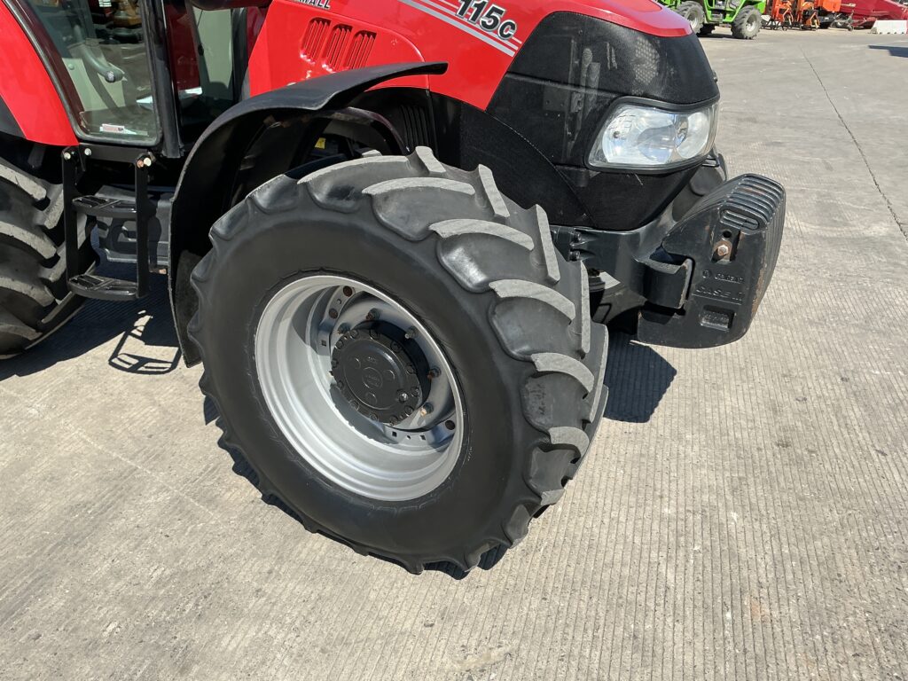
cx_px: 454
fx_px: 734
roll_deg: -1.3
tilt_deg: -20.2
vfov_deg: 49.7
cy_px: 340
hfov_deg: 63.4
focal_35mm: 28
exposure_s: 1/1377
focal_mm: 3
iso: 25
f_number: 1.8
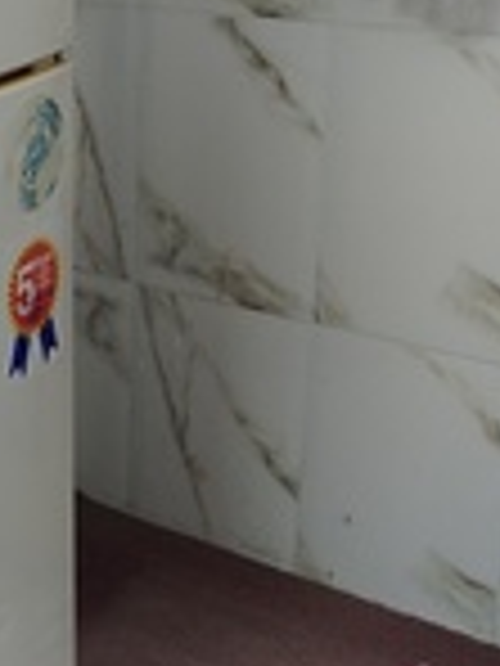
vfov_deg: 26.3
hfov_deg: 17.8
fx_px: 1425
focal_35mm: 74
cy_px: 290
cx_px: -255
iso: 925
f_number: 1.75
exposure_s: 1/50
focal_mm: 5.25
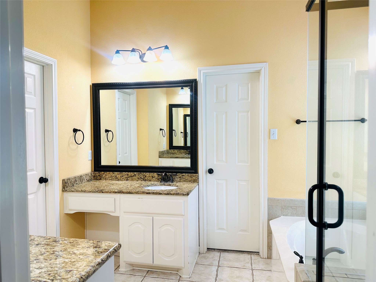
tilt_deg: -1.3
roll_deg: -0.1
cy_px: 141
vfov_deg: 56.8
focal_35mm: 24
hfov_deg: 71.6
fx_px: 261
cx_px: 188
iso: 80
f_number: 1.78
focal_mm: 6.86
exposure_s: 1/195
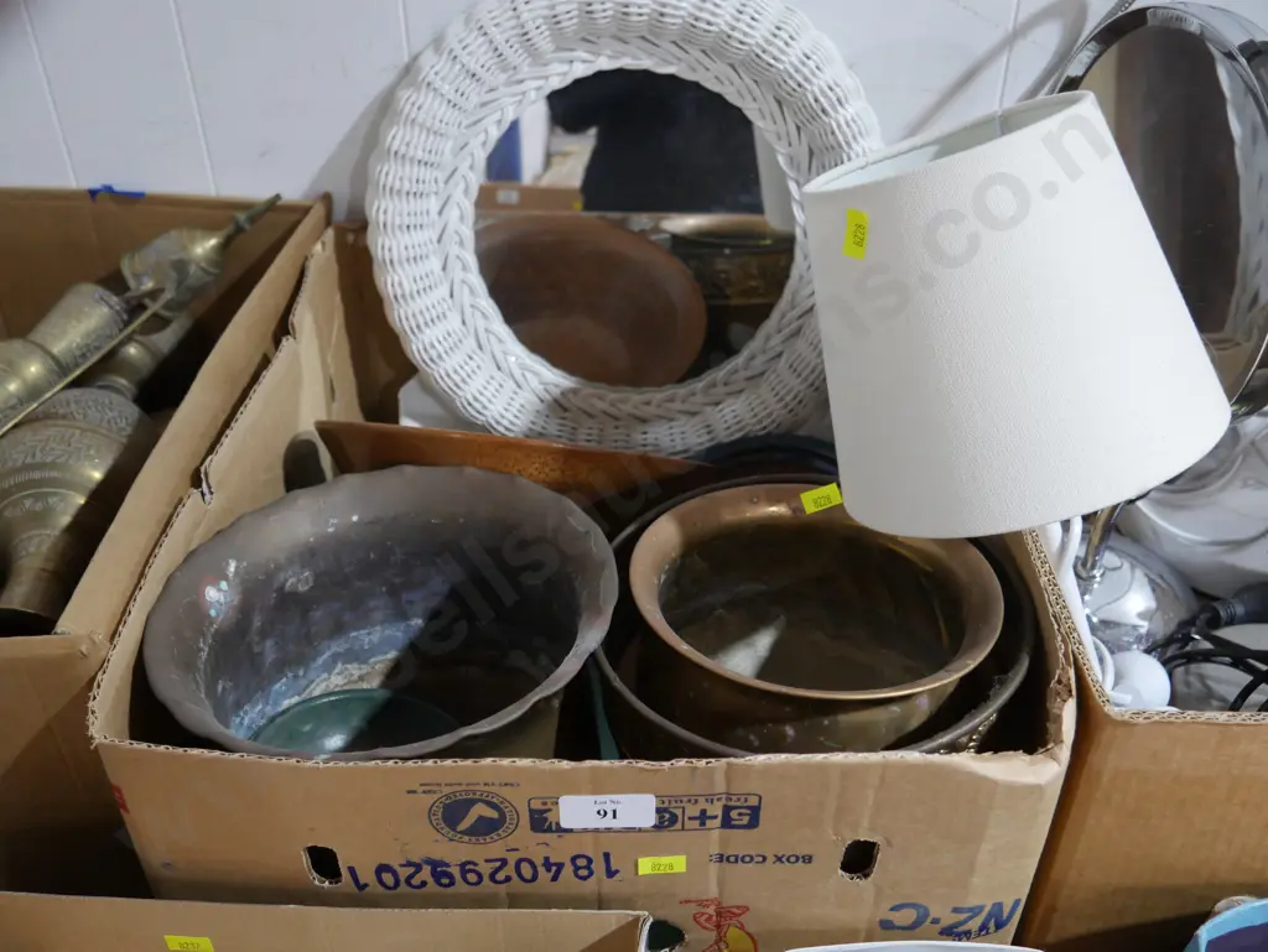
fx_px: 1173
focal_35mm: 32
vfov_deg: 44.2
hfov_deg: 56.8
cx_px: 634
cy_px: 476
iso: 1250
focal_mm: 16
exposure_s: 1/60
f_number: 3.6
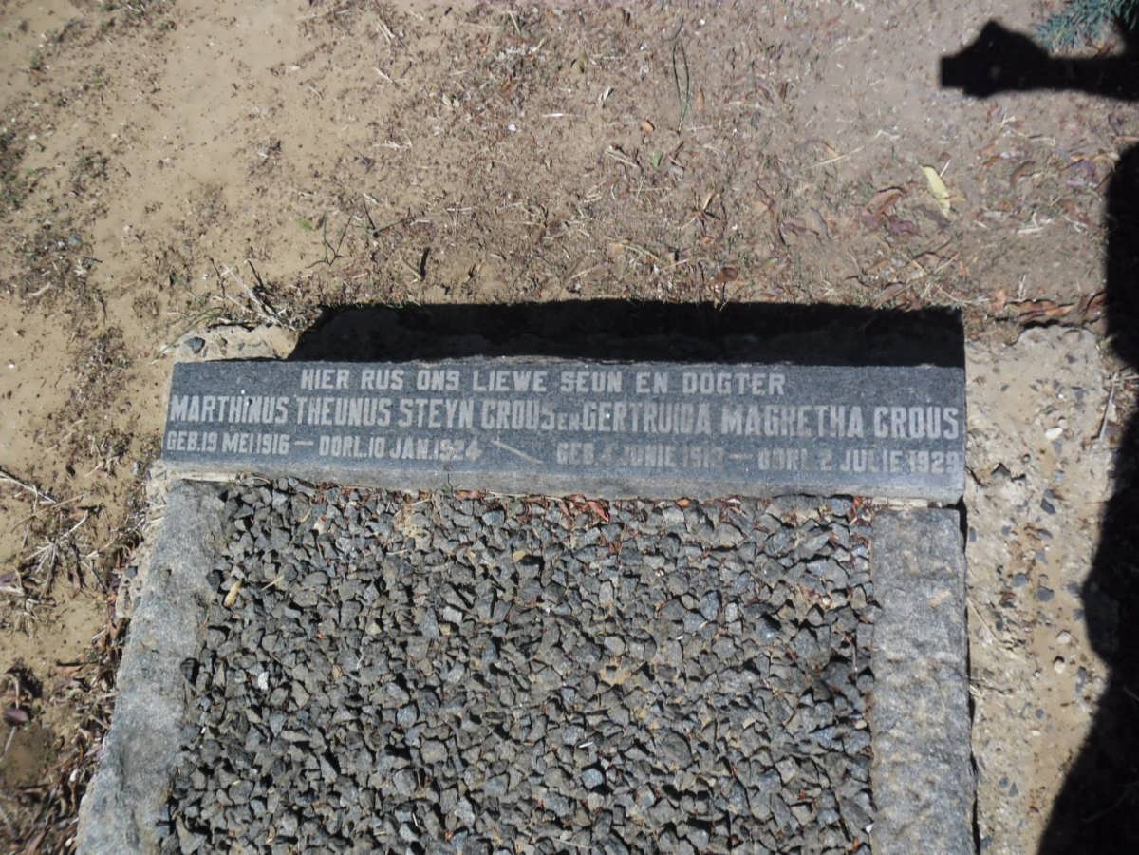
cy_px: 428
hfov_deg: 65.3
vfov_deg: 51.4
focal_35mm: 27
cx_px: 570
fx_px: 888
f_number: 9
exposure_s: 1/197
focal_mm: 4.9
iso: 80
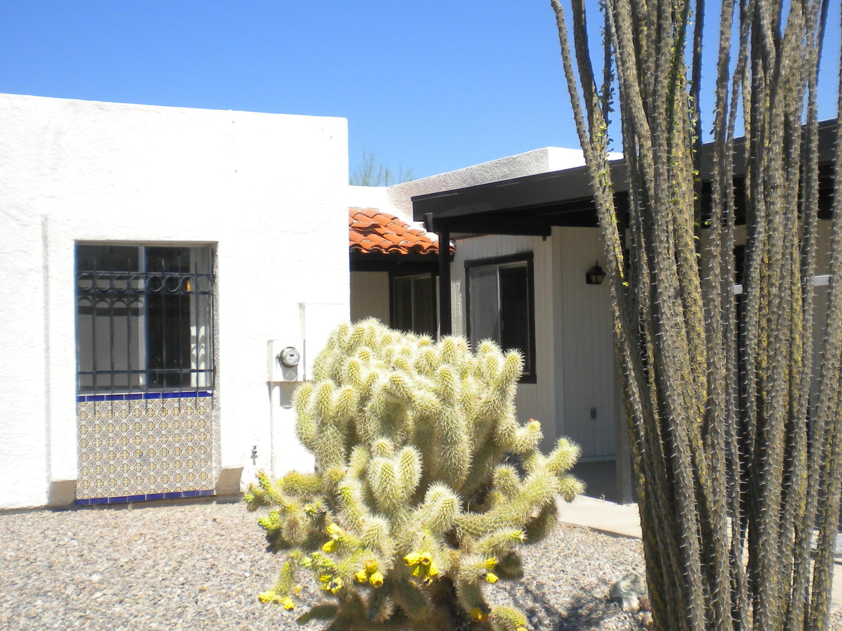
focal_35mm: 52
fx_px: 1265
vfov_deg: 28.0
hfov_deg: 36.7
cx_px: 501
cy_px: 314
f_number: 4.6
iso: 80
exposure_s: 1/779
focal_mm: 6.3
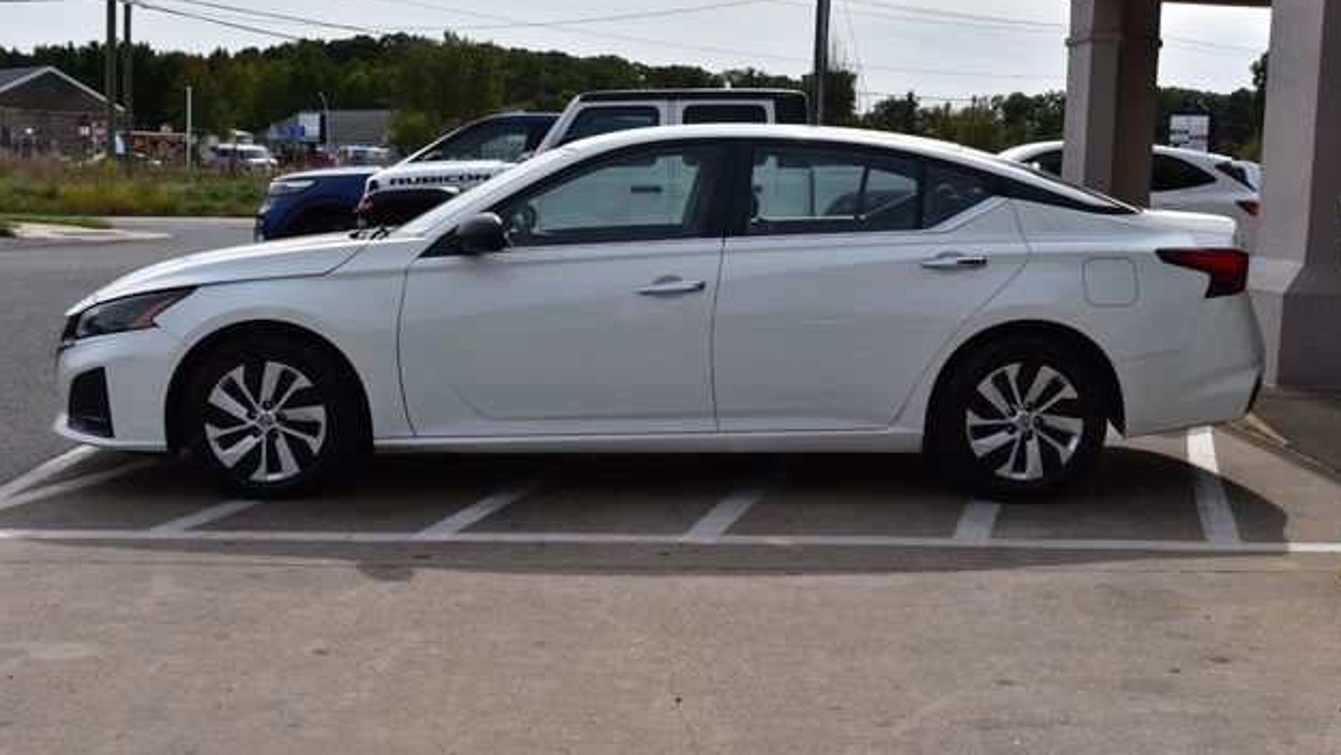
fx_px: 1601
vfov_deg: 26.5
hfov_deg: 45.5
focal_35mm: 45
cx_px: 682
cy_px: 326
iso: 220
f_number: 11
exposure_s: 1/500
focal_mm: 28
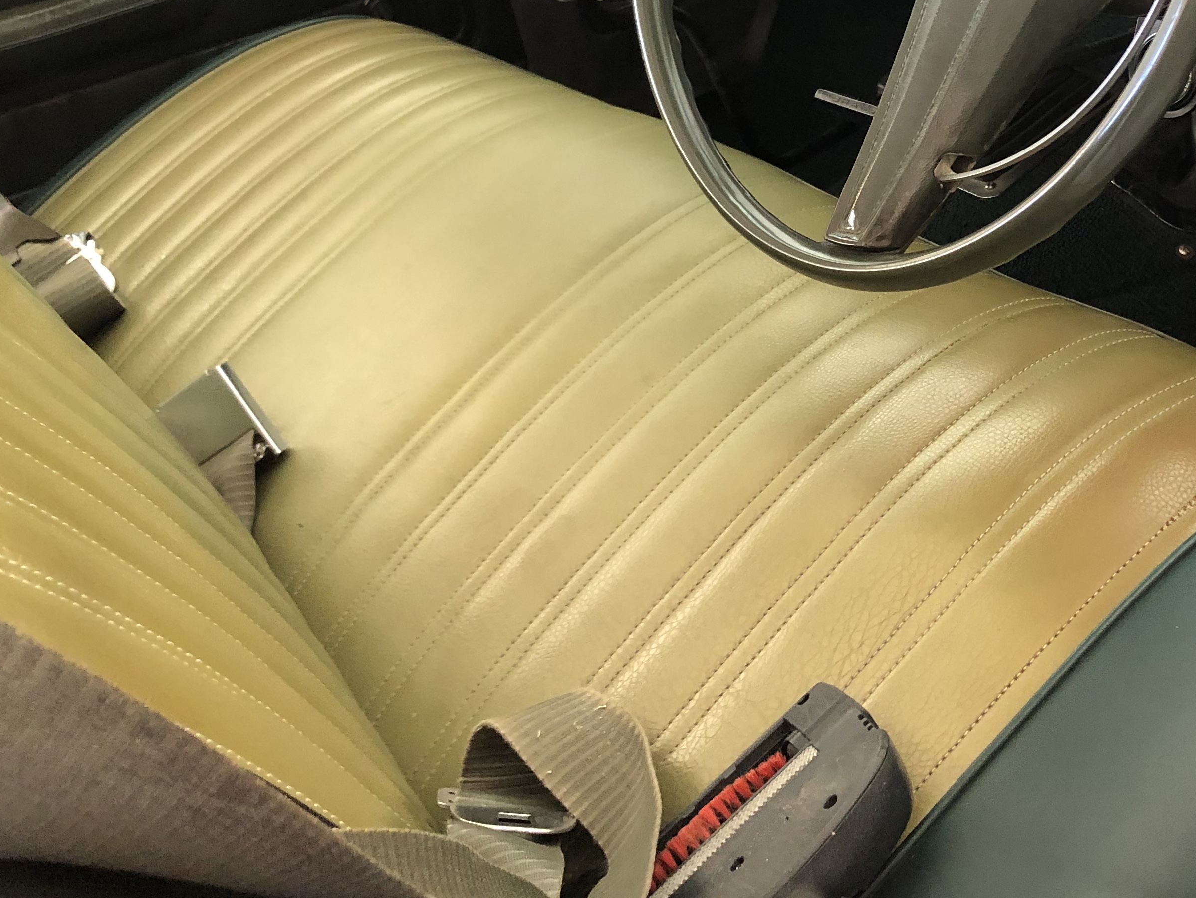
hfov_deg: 39.2
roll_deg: +8.9
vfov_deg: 30.3
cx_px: 921
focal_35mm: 47
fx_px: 1624
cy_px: 201
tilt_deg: -26.0
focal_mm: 3.99
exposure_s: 1/17
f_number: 1.8
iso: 100
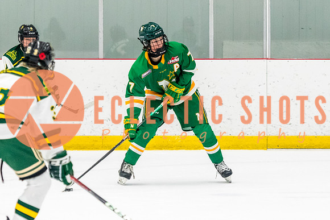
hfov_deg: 8.0
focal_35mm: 257
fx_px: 2355
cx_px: 165
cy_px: 121
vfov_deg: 5.4
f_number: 2.8
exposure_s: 1/800
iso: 3200
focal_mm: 110
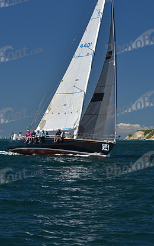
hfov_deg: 10.8
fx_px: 811
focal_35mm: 121
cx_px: 74
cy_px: 81
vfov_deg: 17.2
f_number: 5.6
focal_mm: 85
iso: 250
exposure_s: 1/800
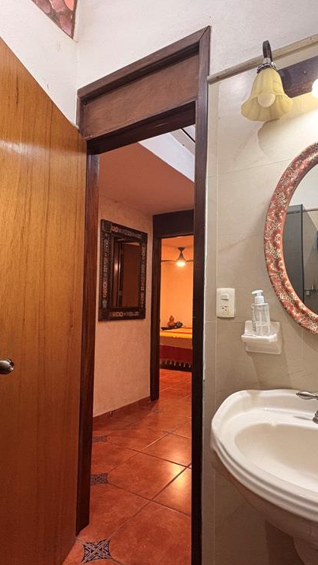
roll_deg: -0.7
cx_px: 185
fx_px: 315
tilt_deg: +2.9
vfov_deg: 83.8
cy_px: 289
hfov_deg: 53.3
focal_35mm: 21
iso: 500
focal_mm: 2.22
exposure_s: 1/60
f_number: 2.2
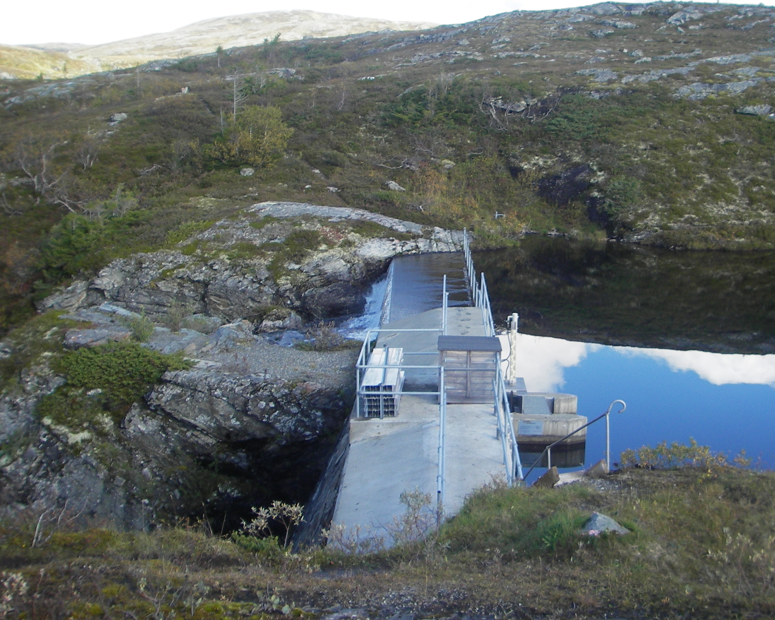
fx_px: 1009
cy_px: 313
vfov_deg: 34.1
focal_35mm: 44
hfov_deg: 41.9
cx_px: 455
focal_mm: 6.3
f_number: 3.3
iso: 50
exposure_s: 1/160
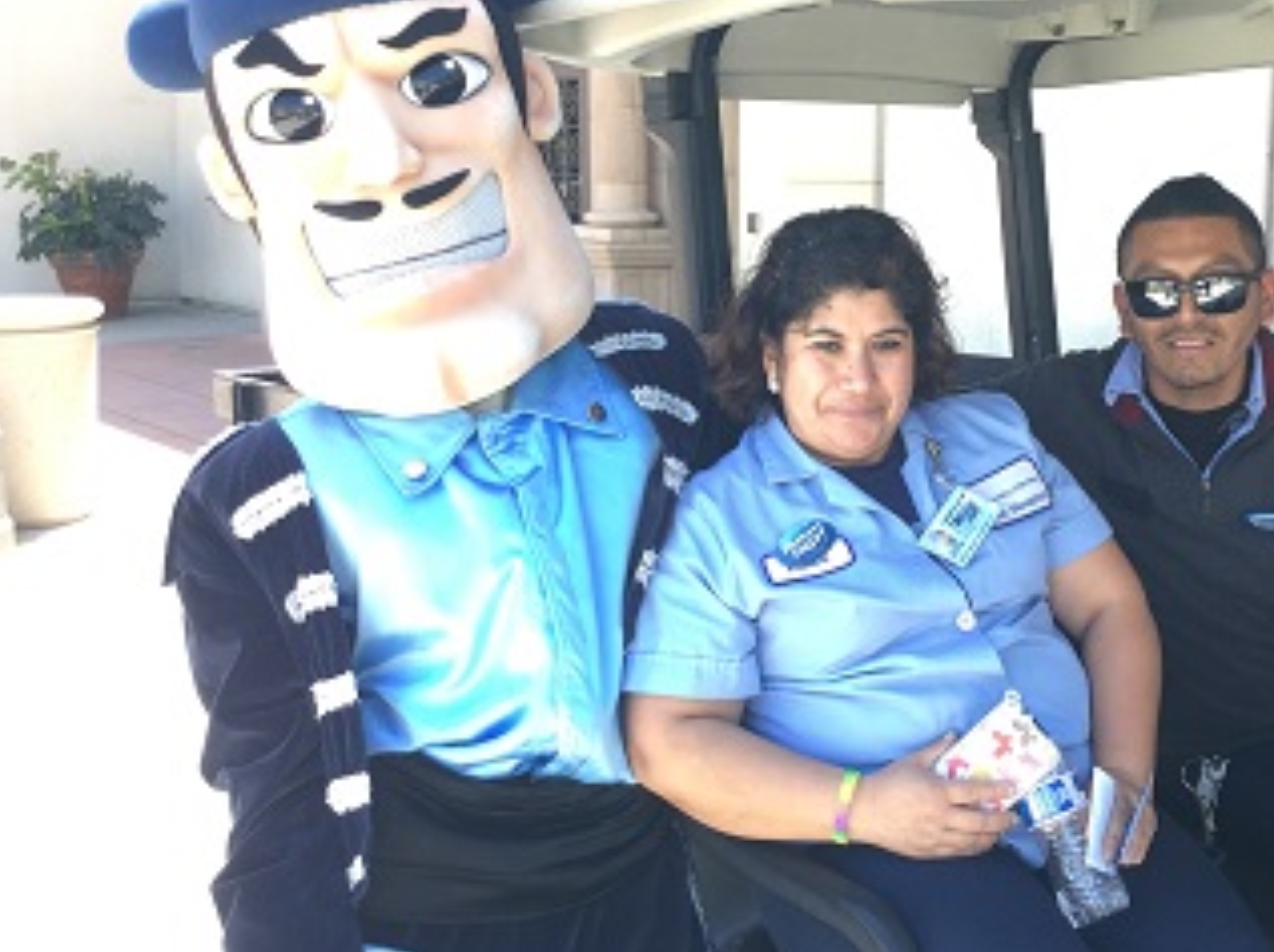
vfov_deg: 32.7
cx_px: 880
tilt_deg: -7.5
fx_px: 1618
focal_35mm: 44
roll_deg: -0.9
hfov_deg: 42.2
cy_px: 368
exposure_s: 1/120
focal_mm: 3.3
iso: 32
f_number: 2.4
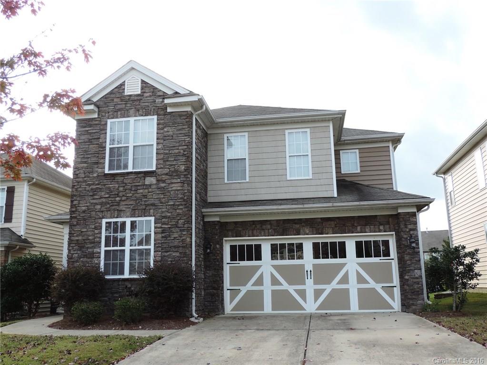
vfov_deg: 42.9
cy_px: 182
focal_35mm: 33
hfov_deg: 55.4
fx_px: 464
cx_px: 244
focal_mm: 5.8
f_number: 3.2
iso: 80
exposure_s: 1/200
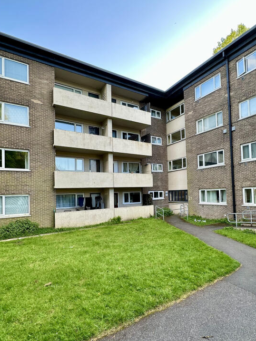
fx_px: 197
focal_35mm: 20
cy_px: 186
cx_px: 157
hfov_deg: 65.2
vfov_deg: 81.5
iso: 40
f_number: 2.2
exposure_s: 1/99
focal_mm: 2.22
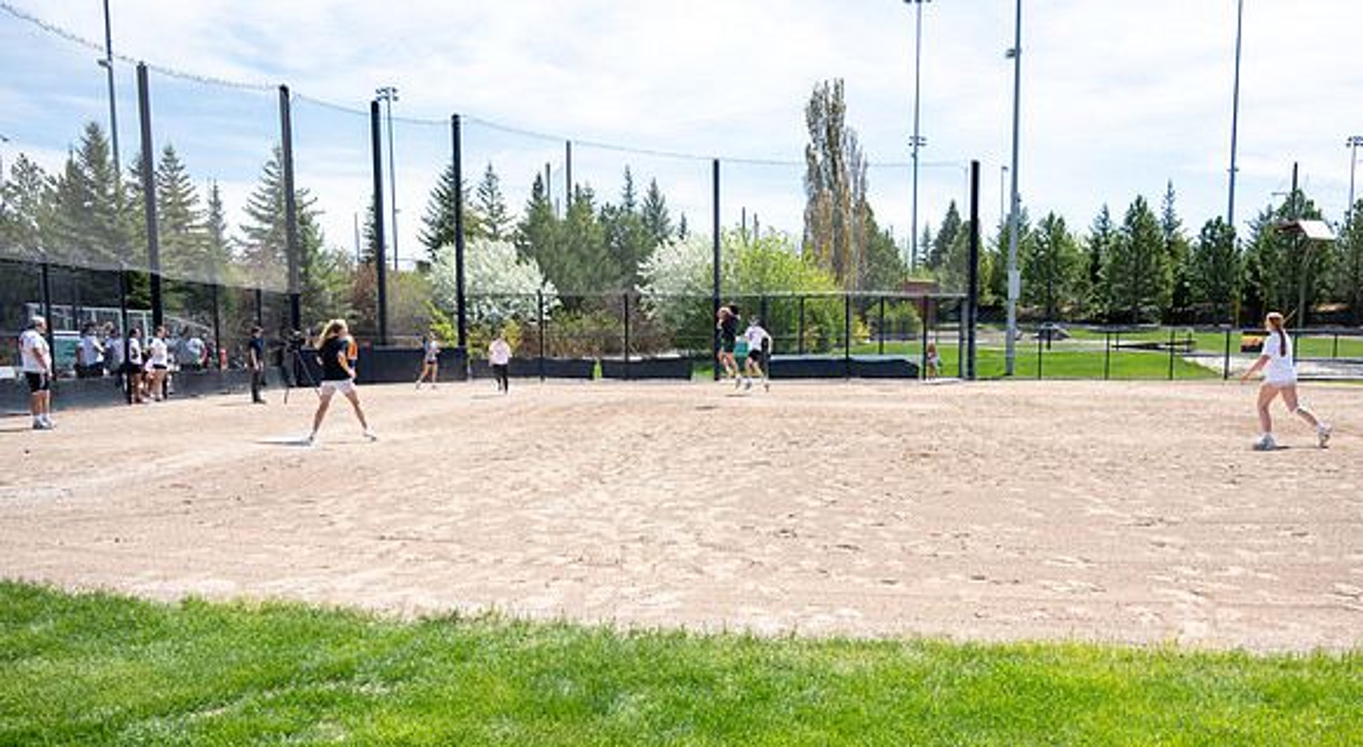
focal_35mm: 32
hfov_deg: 61.1
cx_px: 760
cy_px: 485
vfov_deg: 35.7
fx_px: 1150
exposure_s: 1/1250
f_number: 4
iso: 125
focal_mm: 24
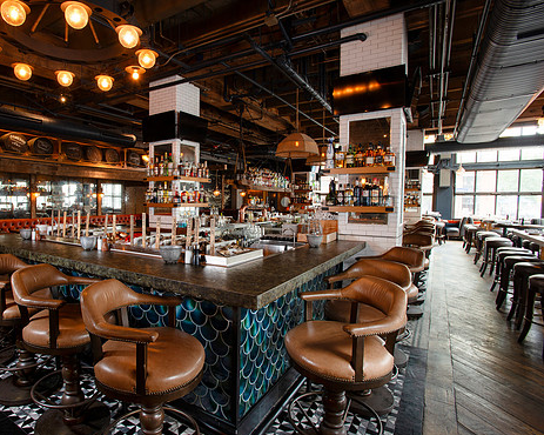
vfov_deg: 68.1
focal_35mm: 20
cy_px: 218
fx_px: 322
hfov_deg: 79.0
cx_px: 206
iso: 200
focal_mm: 17
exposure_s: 1/5
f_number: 9
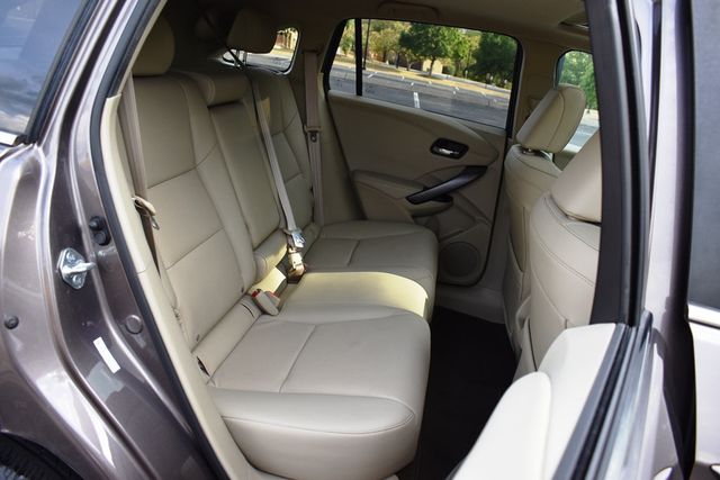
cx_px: 360
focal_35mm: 27
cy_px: 240
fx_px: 540
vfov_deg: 48.0
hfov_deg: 67.4
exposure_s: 1/250
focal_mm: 18
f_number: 5
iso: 400
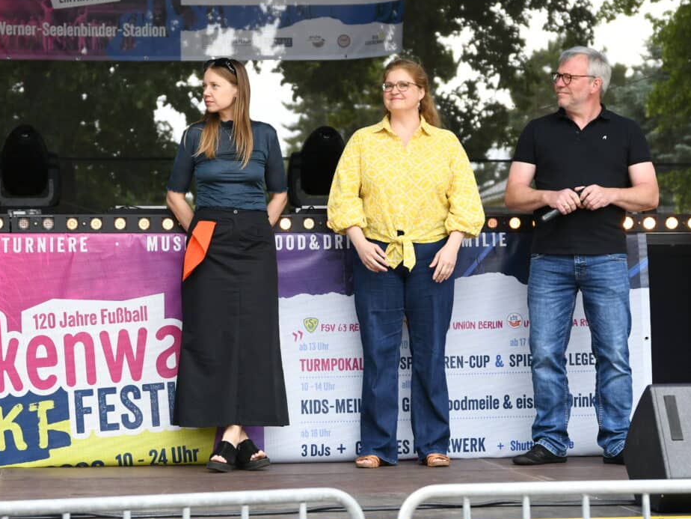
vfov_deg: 15.1
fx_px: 1956
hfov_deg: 20.0
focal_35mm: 98
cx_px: 329
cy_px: 189
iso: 640
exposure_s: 1/1250
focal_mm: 46
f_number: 2.8
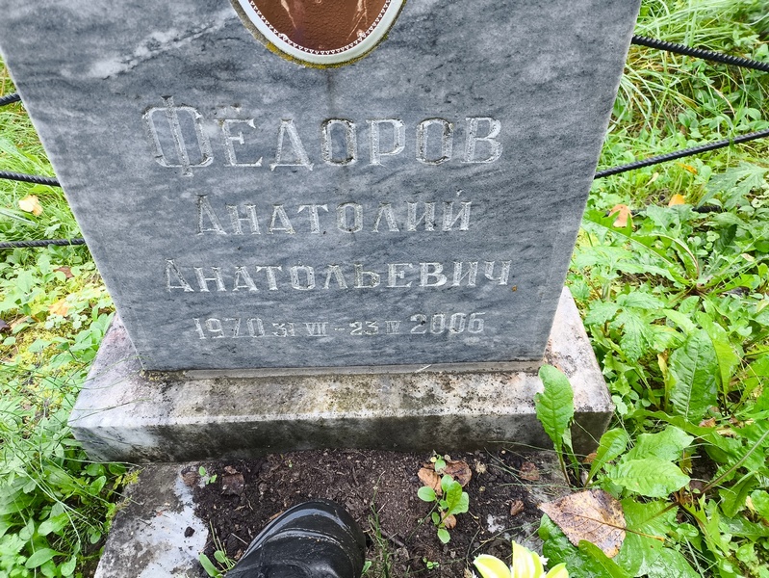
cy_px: 289
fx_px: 556
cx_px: 384
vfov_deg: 54.9
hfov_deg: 69.4
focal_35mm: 25
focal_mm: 4.71
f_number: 1.7
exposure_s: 1/60
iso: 100
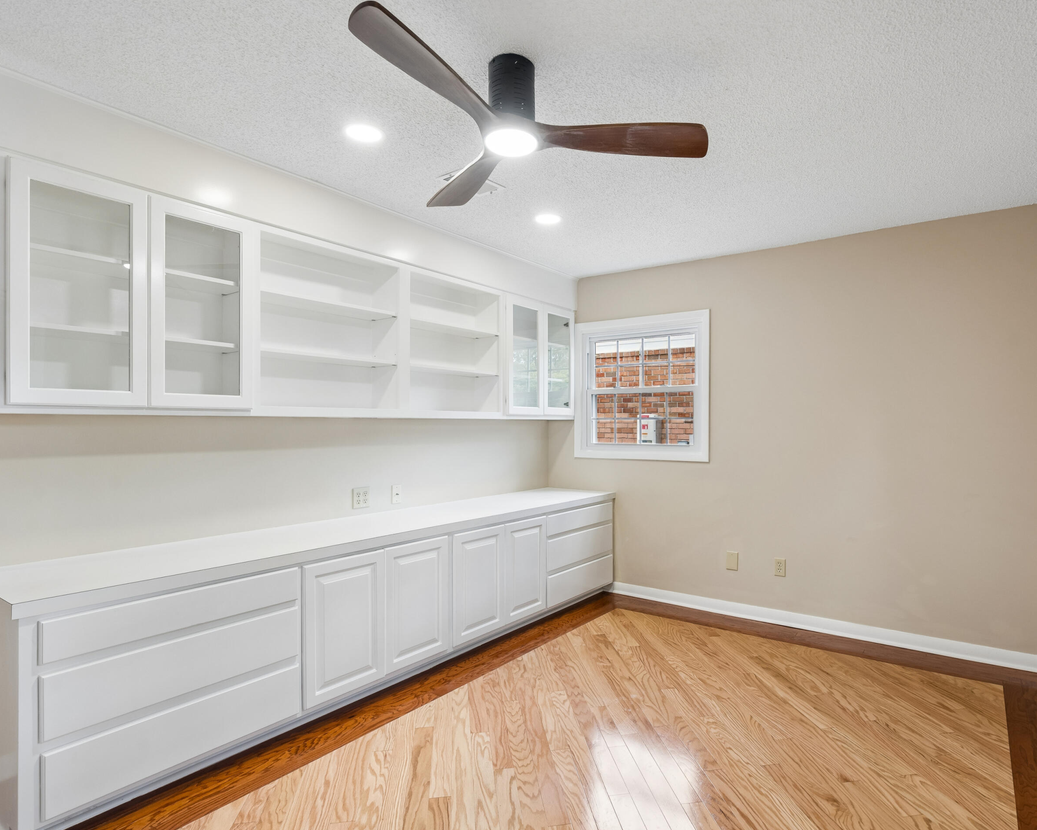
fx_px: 583
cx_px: 563
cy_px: 426
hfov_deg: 83.1
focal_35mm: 19
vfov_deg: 70.8
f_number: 8
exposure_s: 1/13
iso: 400
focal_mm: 16
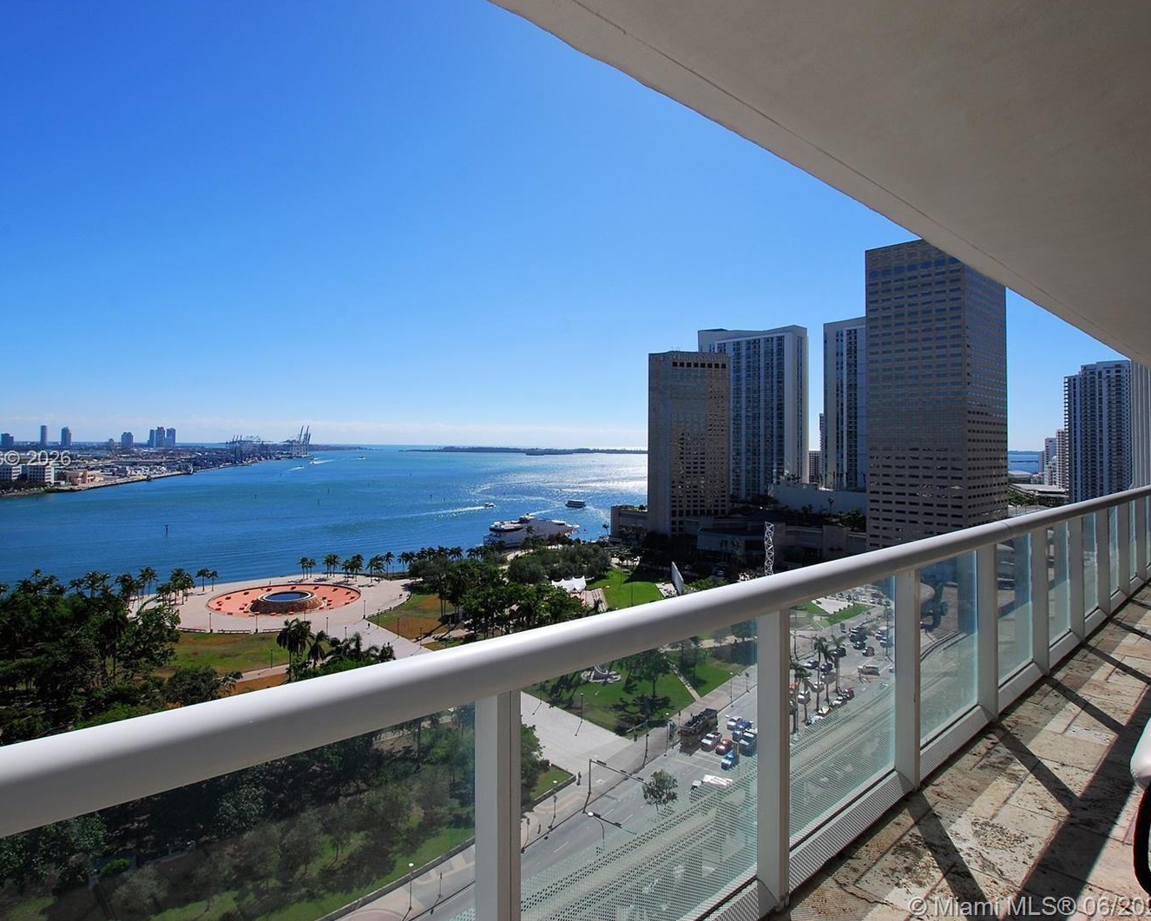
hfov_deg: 89.1
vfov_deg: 77.0
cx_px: 496
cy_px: 460
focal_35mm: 17
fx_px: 579
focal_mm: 10
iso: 100
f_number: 11
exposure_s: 1/160
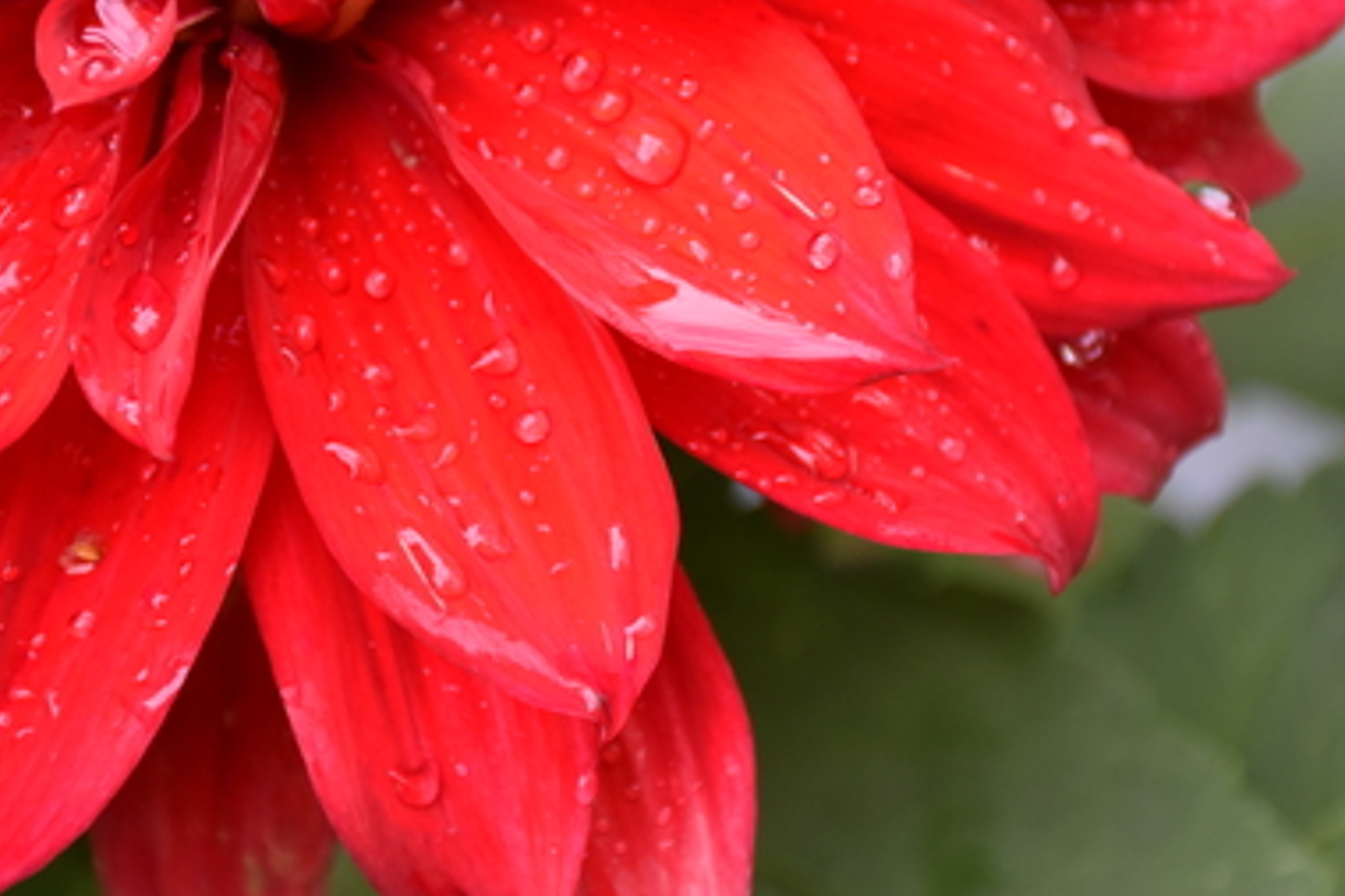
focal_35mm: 166
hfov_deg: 12.4
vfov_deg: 8.3
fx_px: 6199
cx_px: 527
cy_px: 312
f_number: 6.3
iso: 400
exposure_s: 1/160
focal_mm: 70
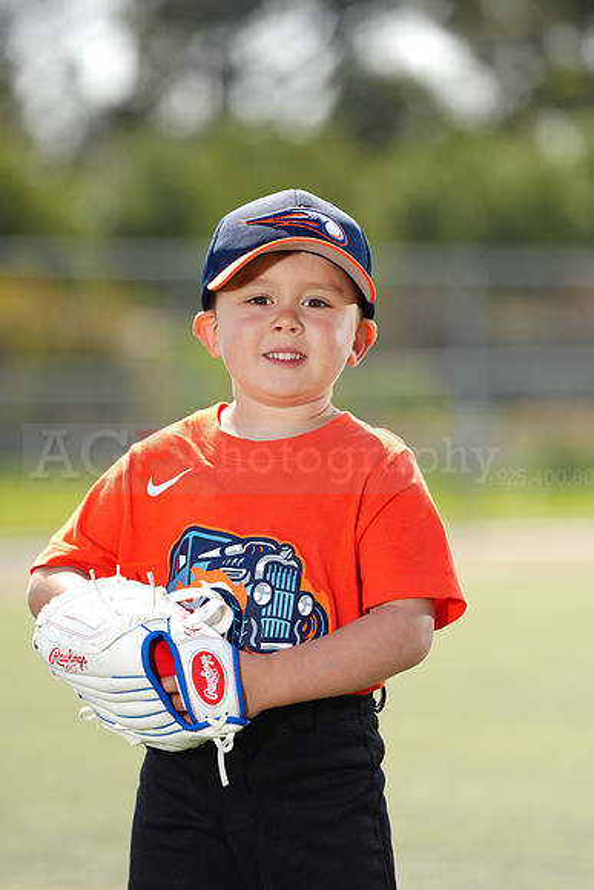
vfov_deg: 10.3
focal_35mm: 200
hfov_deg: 6.9
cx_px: 297
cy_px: 445
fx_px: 4947
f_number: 4
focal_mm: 200
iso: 50
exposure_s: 1/250
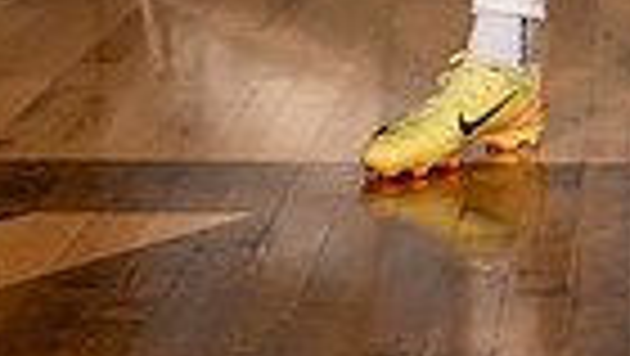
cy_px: -635
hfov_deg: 11.5
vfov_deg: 6.2
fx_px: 3093
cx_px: 648
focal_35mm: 185
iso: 800
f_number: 6.3
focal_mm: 55
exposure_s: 1/320
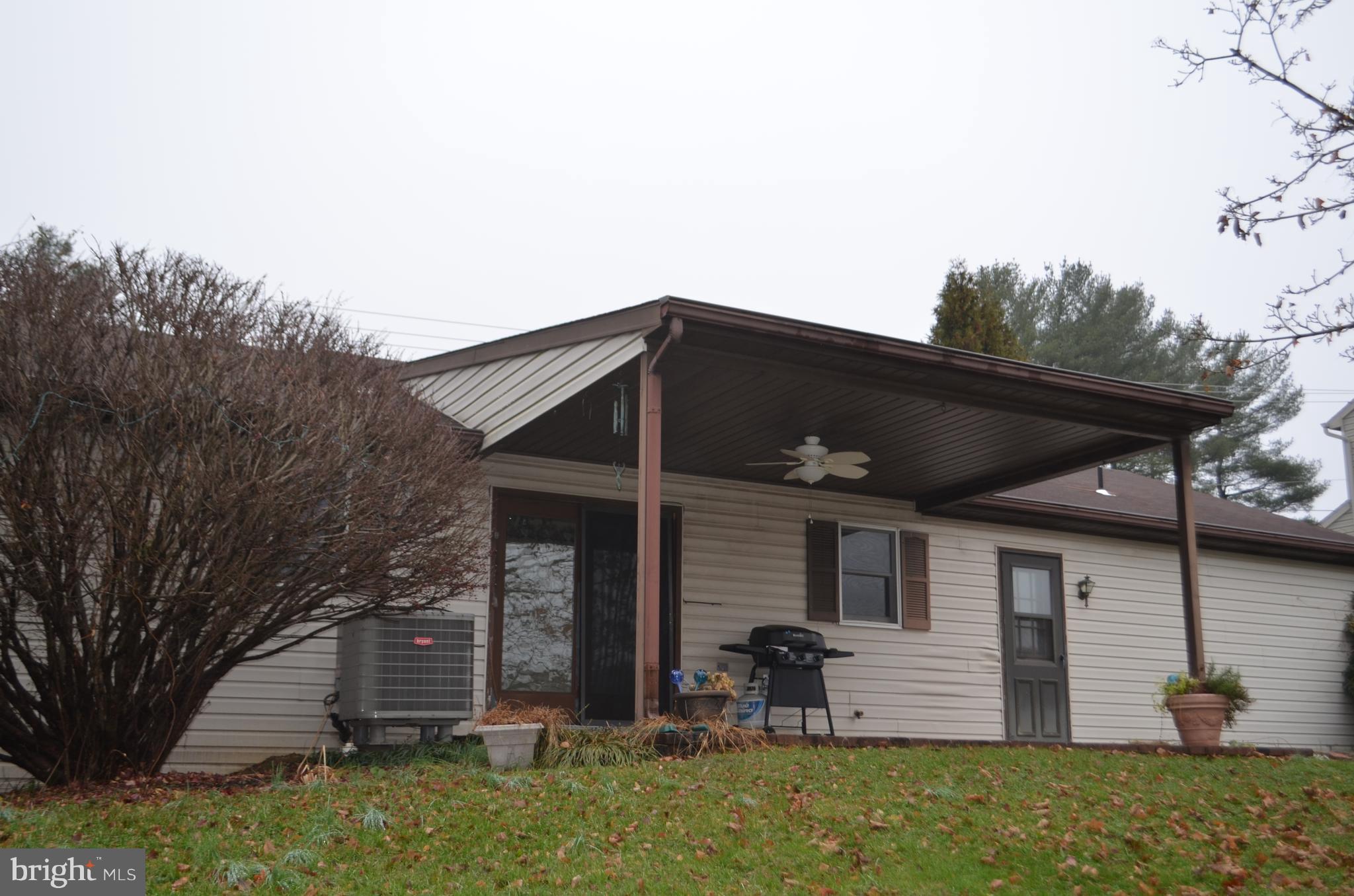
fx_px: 1351
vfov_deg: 36.7
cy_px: 448
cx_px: 677
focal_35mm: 36
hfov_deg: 53.2
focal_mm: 24
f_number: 4
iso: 200
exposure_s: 1/160
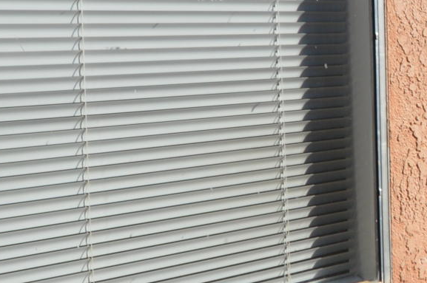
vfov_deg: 17.4
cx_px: 603
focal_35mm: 78
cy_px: 115
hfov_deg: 22.3
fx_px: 924
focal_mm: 10
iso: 100
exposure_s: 1/200
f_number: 9
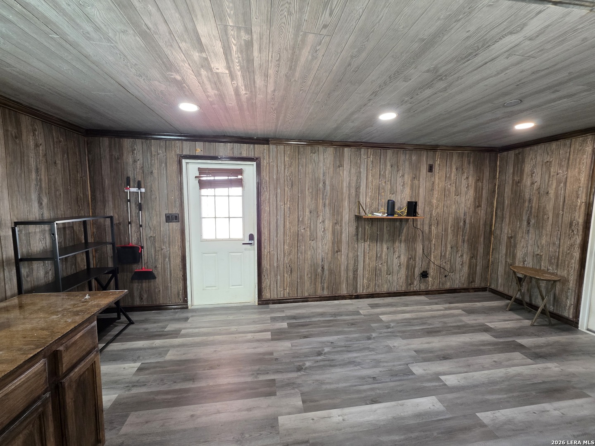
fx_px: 223
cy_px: 223
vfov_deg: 89.9
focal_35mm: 13
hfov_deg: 106.2
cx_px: 298
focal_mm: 2.2
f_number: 1.9
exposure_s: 1/60
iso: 320
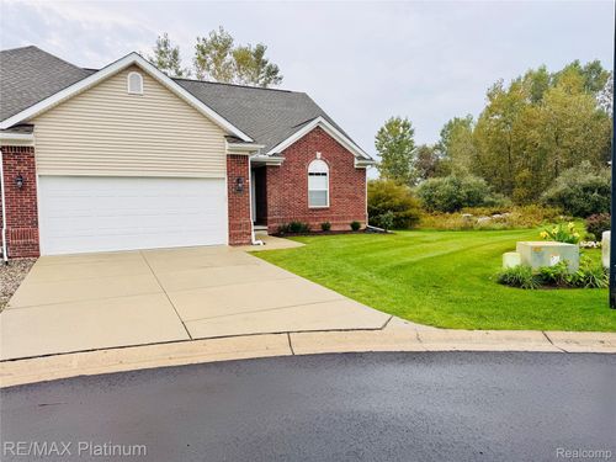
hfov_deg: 71.6
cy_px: 231
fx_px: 427
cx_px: 308
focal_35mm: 24
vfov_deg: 56.8
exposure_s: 1/1032
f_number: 1.78
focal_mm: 6.76
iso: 80
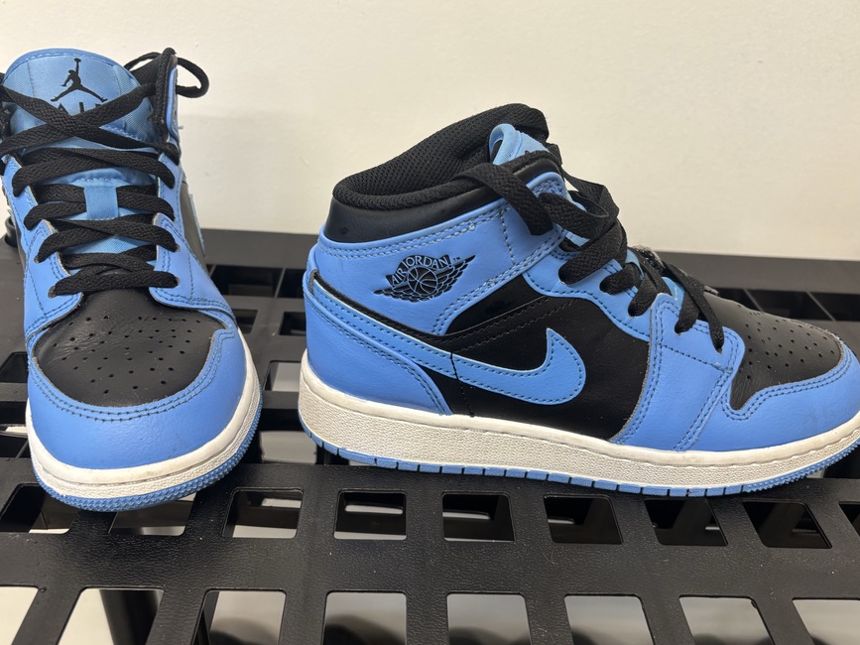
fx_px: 745
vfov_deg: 46.7
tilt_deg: -31.6
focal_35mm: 30
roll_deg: -4.7
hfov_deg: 60.0
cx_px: 444
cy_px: 348
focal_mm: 5.96
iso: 100
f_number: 1.6
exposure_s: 1/60
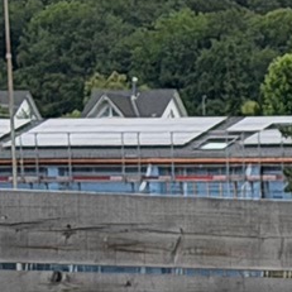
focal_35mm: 371
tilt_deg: -8.3
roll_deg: -0.1
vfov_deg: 4.5
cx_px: 1011
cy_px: 875
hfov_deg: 4.5
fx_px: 3541
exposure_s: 1/1795
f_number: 1.78
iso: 64
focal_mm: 6.76
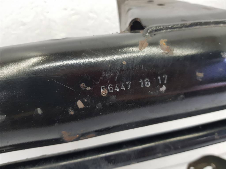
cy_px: 84
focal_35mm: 26
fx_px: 170
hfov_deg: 67.3
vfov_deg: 53.1
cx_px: 113
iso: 160
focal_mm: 4.2
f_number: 1.7
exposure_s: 1/100
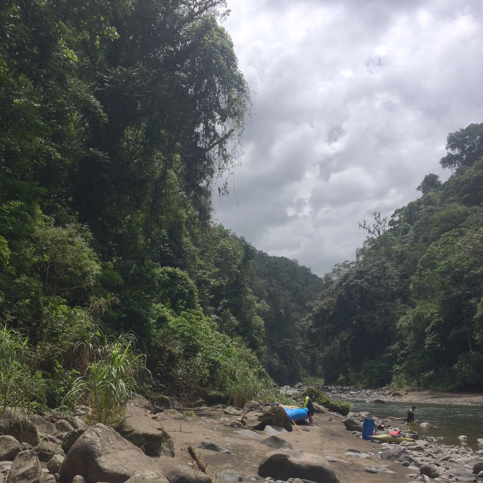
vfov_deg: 40.0
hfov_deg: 40.0
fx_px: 663
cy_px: 262
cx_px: 239
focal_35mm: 42
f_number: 2.4
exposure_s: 1/935
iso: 50
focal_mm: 4.28
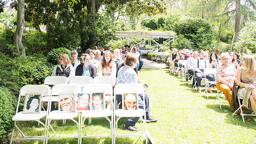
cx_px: 128
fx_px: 197
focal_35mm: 29
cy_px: 52
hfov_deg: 66.1
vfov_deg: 39.8
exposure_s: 1/320
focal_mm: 24
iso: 640
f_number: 5
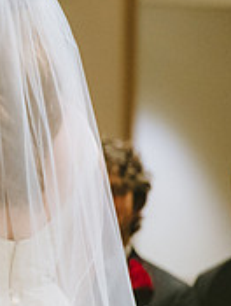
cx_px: -247
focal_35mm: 636
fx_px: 5638
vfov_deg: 3.1
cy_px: 136
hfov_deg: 2.3
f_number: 2.8
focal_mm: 200
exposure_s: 1/200
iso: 3200
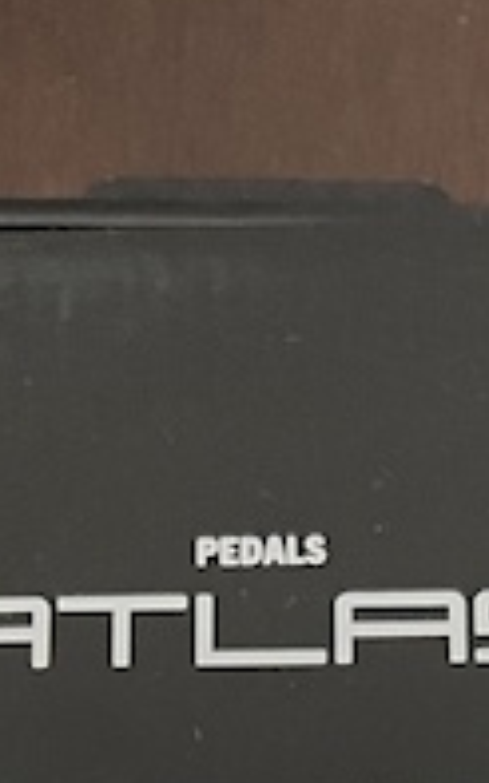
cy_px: 1371
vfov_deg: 16.0
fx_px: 2390
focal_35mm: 112
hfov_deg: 11.7
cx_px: 330
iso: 320
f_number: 1.5
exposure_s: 1/60
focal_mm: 5.7
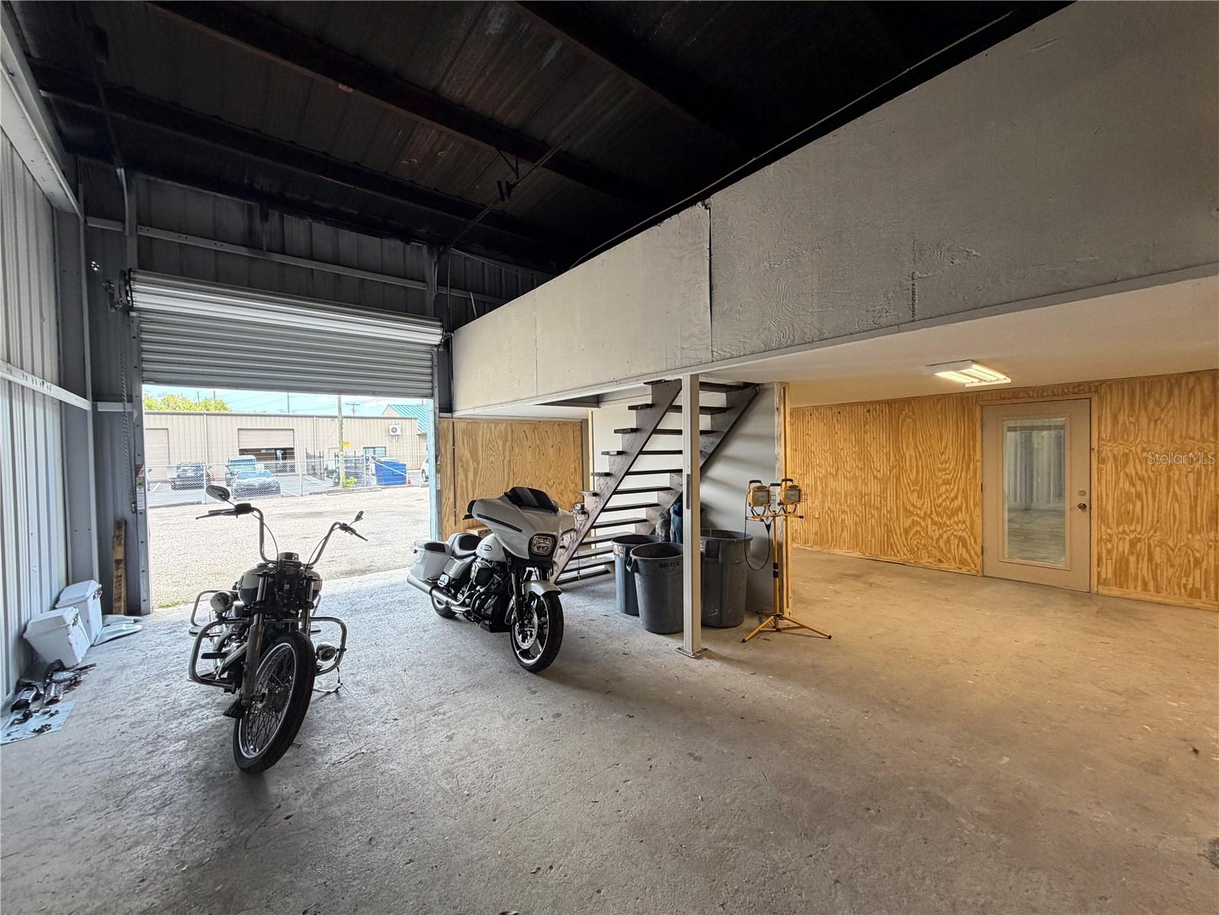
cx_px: 610
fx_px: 493
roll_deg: +1.7
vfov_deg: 85.7
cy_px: 458
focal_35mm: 14
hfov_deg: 102.1
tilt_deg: -0.9
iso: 160
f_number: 2.2
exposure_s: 1/120
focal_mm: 2.22
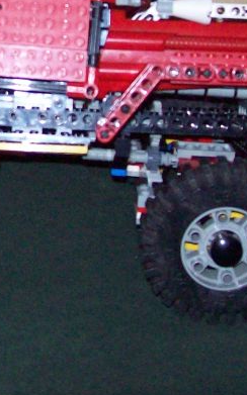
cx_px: -96
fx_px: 1078
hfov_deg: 12.6
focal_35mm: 100
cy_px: 10
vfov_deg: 20.2
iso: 200
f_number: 2.7
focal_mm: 6
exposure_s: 1/64
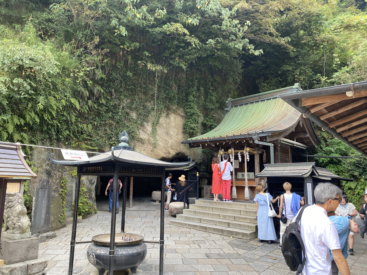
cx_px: 184
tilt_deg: +7.9
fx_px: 276
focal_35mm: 26
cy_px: 138
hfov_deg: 67.3
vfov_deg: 53.1
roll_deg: -0.5
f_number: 1.8
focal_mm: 4.25
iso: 32
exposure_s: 1/121
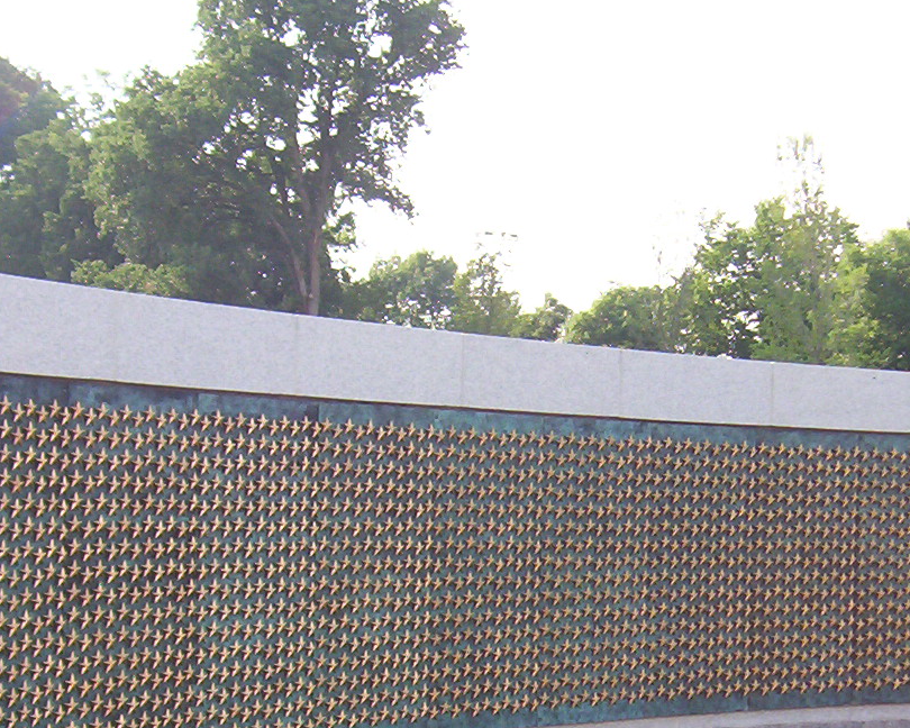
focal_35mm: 71
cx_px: 452
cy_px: 558
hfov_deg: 26.8
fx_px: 1912
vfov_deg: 21.3
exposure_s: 1/594
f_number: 2.76
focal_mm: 5.54
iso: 100
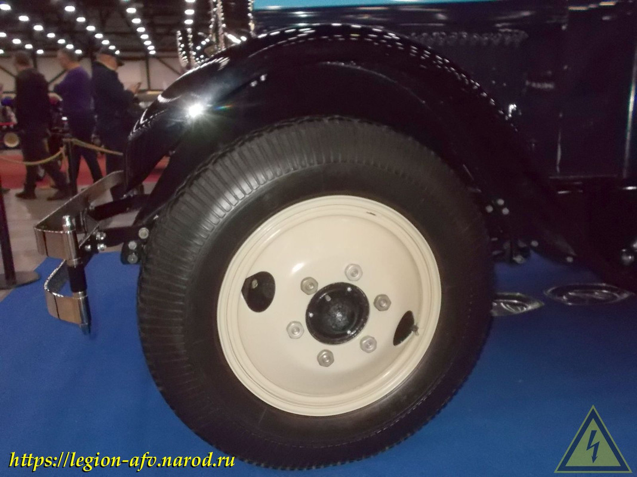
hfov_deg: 60.0
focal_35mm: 30
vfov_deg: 46.8
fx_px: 552
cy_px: 238
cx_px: 318
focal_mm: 5.3
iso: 400
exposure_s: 1/25
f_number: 3.4
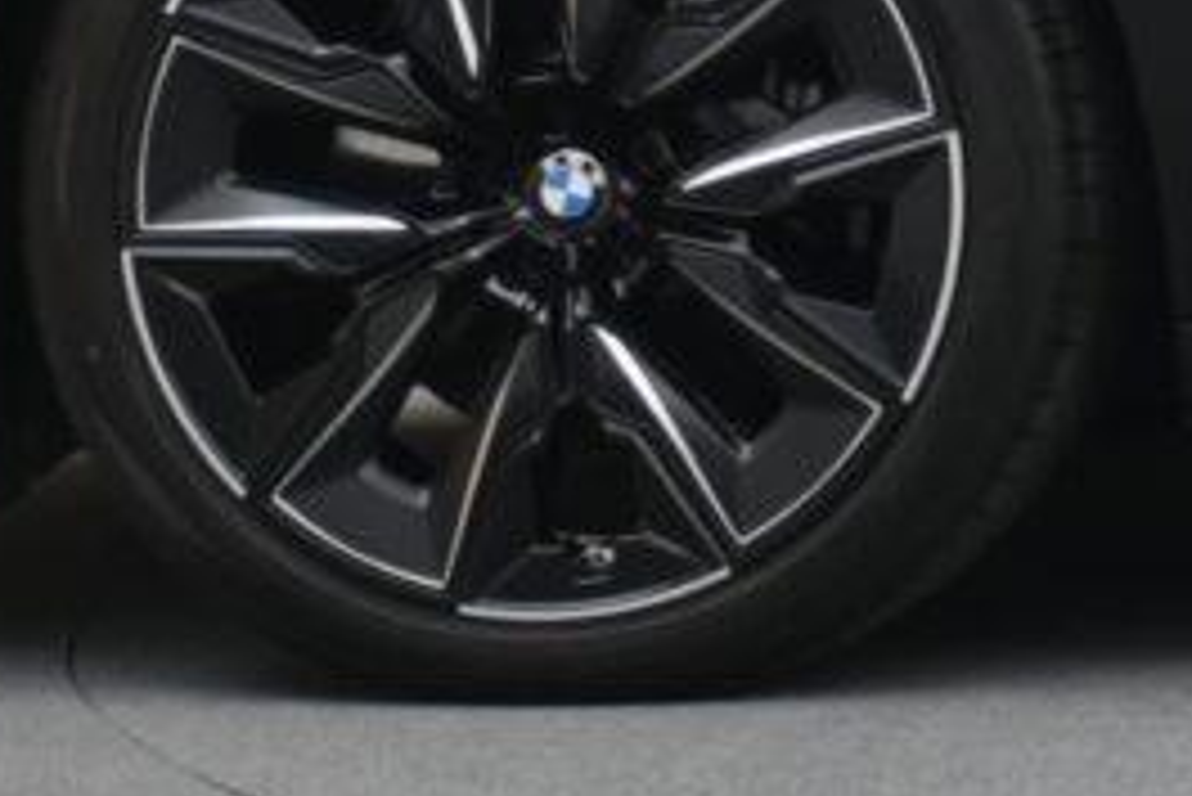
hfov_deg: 7.8
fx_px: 7957
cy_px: -668
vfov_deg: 5.6
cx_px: 3108
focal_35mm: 240
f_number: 4.2
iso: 500
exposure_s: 1/40
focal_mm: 25
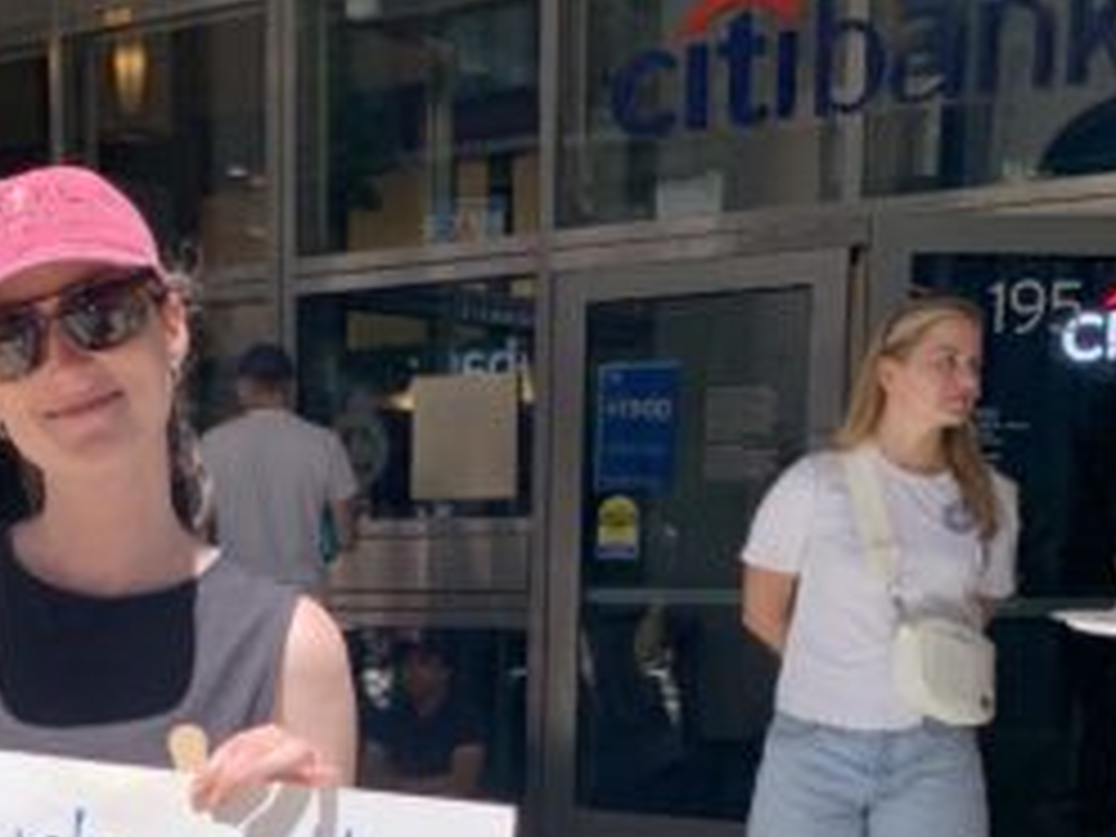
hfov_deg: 30.1
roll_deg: +0.8
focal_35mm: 63
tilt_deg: -8.9
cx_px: 256
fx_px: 2031
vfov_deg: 22.3
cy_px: 864
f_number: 1.8
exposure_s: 1/1088
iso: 25
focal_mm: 4.25
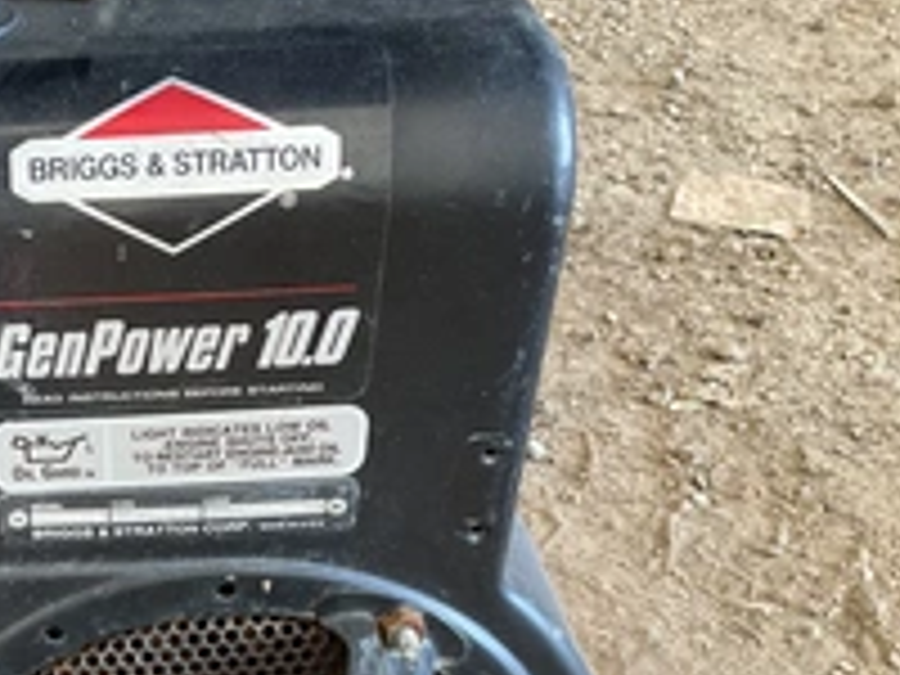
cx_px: 9
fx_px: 1508
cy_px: 652
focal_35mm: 58
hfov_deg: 30.9
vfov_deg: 24.3
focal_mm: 3
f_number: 1.8
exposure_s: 1/73
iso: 64
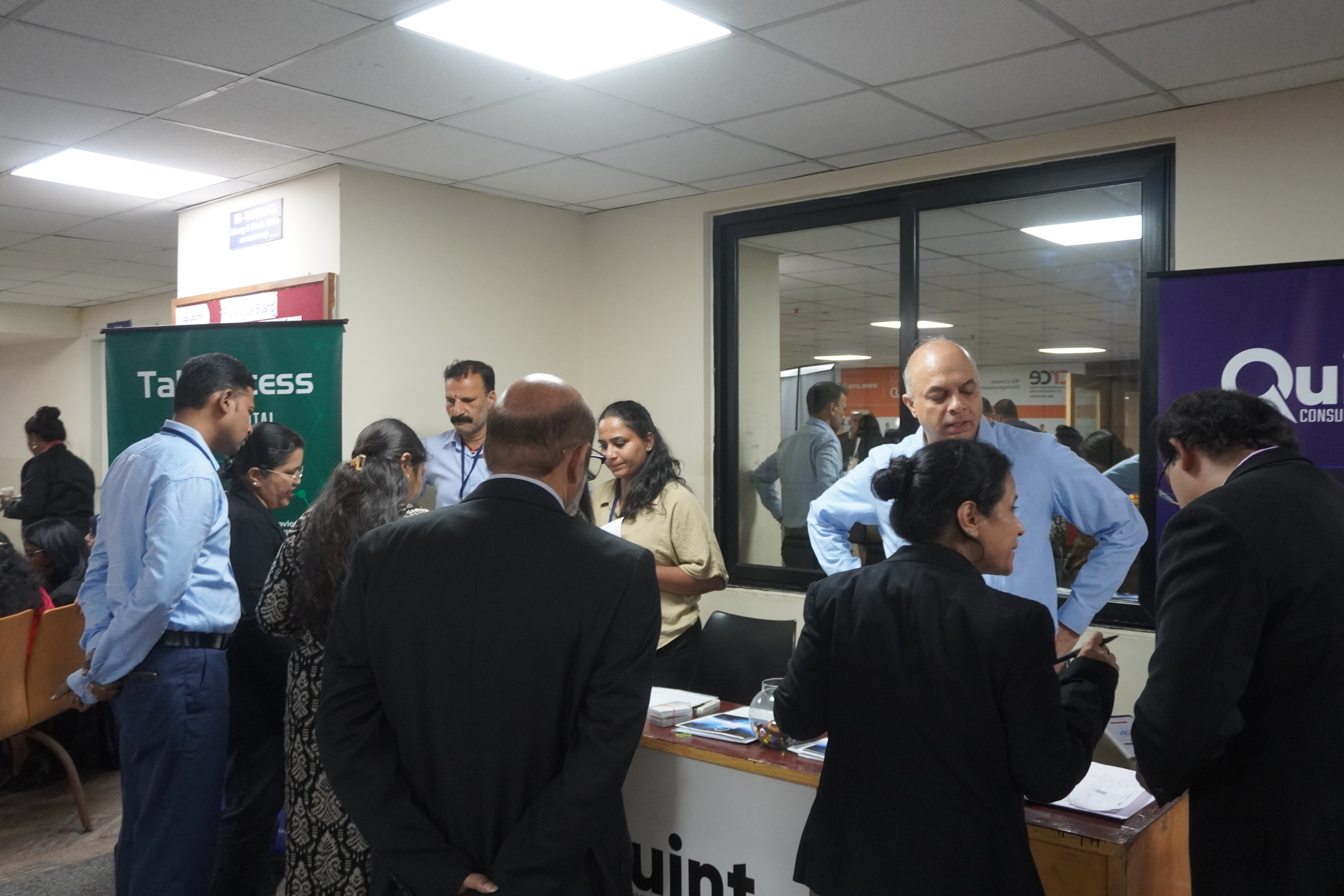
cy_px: 448
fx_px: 1120
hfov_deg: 61.9
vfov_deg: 43.6
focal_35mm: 30
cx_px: 672
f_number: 4
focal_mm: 20
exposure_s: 1/160
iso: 2500
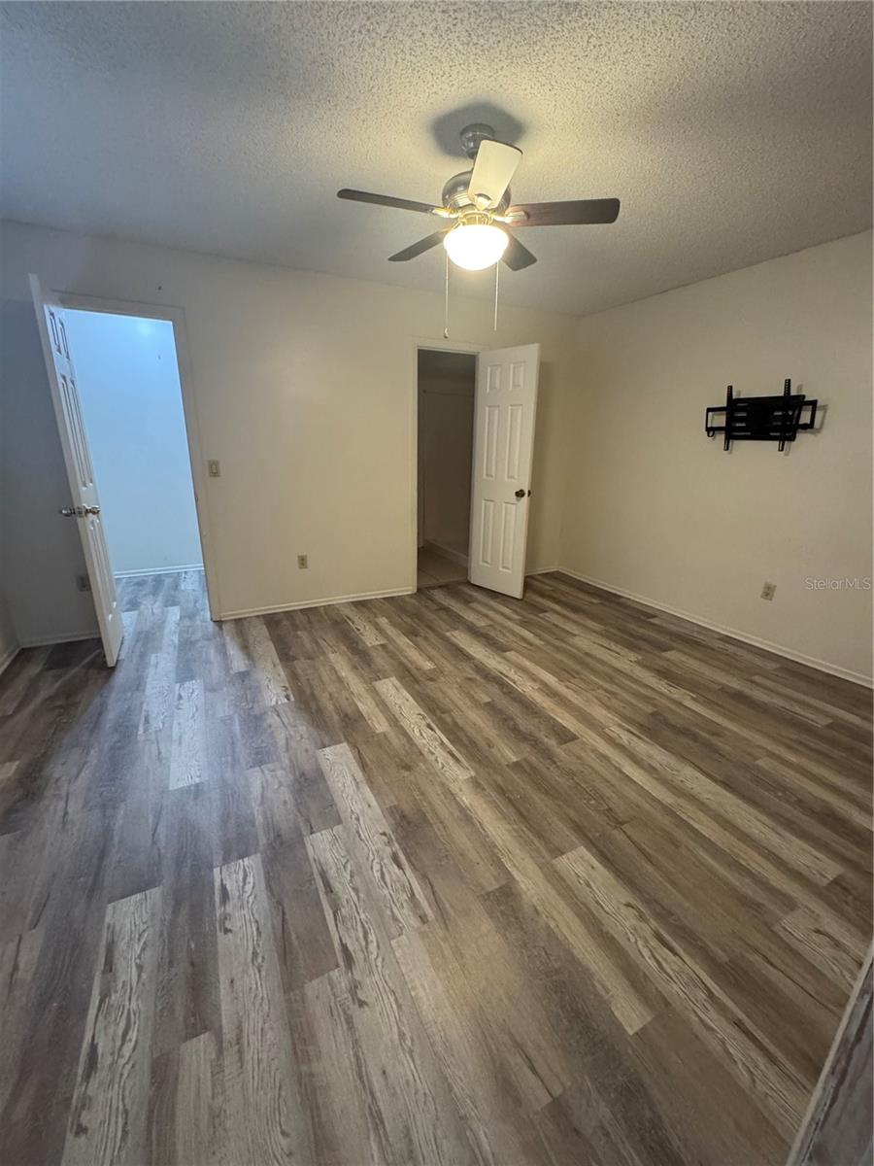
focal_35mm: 14
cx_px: 437
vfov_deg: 102.1
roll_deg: -1.2
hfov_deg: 85.7
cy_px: 583
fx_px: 471
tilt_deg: -17.4
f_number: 2.2
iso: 800
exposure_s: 1/60
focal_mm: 2.22
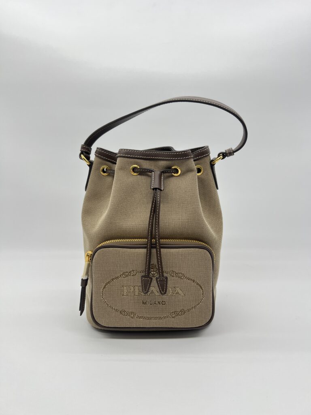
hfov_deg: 53.1
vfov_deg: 67.3
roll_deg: +0.4
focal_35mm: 26
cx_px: 156
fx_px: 311
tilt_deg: -9.9
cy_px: 208
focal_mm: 5.7
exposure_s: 1/118
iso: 32
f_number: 1.5
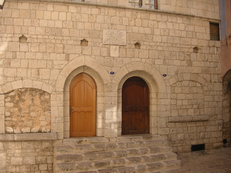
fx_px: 247
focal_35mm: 37
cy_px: 86
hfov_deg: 50.1
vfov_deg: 38.7
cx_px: 116
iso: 50
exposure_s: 1/250
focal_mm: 6.1
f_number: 2.8
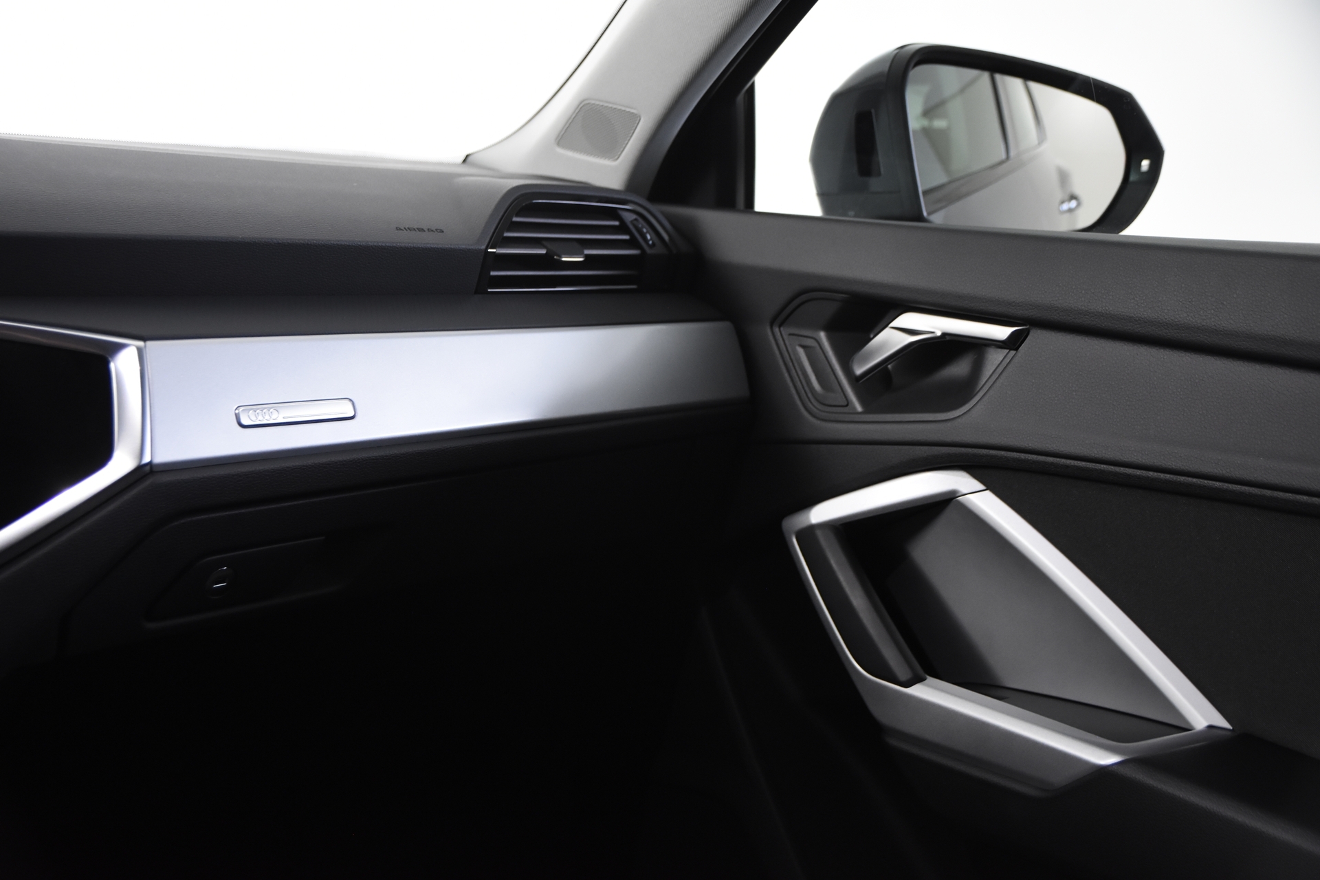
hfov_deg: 38.9
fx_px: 1870
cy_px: 440
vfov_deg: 26.5
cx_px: 660
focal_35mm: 51
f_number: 4
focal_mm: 34
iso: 1600
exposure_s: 1/60
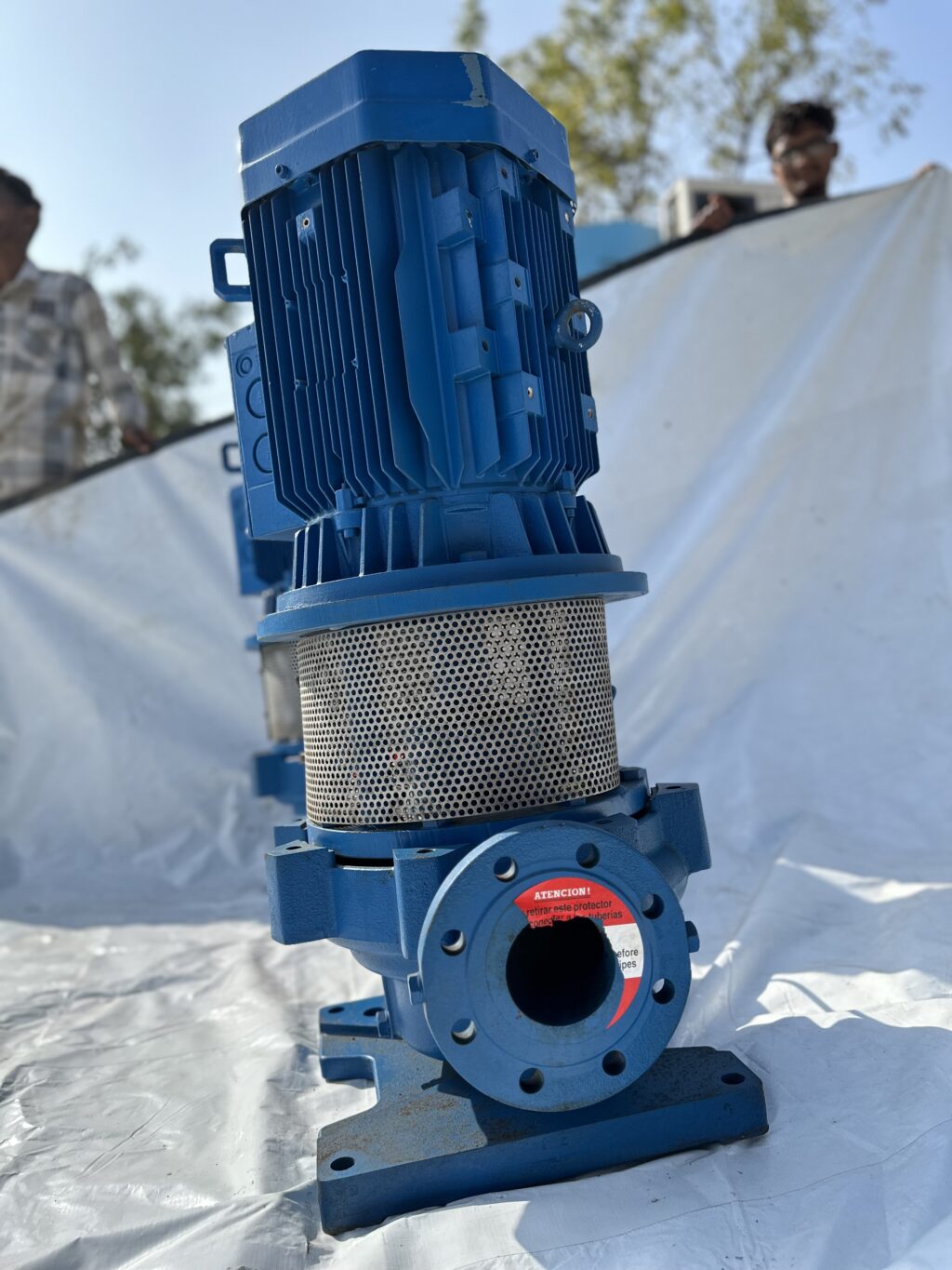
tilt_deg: +1.4
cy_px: 635
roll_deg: +4.8
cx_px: 476
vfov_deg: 71.6
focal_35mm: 24
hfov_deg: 56.8
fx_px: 880
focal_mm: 6.86
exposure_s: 1/3472
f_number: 1.78
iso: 80
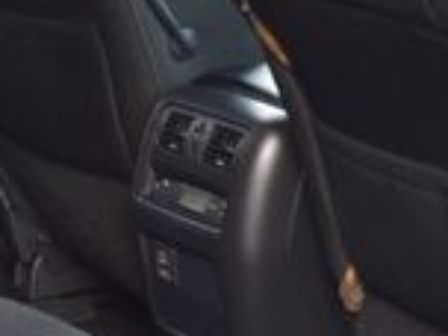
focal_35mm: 152
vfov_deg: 9.7
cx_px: 321
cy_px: 18
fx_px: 1968
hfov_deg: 13.0
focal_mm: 25
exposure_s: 1/25
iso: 400
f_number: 7.1
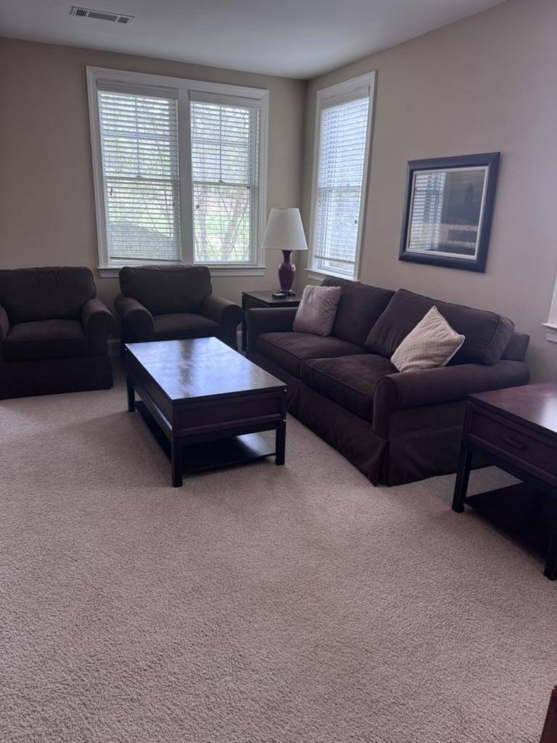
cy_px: 372
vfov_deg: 71.6
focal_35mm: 24
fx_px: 515
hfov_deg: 56.8
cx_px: 278
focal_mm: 6.76
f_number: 1.78
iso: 200
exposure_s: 1/120
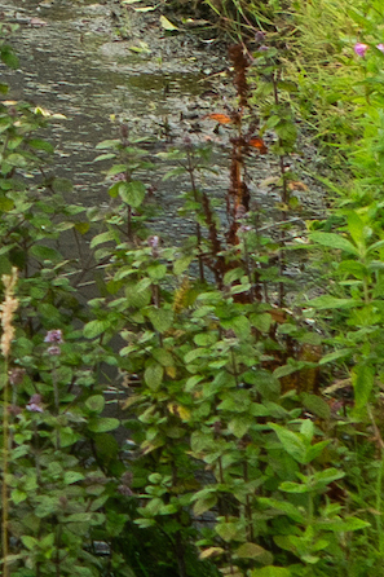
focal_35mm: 312
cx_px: -1246
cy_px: -1039
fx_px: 4995
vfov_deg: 6.2
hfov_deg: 4.1
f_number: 5
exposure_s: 1/320
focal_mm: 29
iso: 320
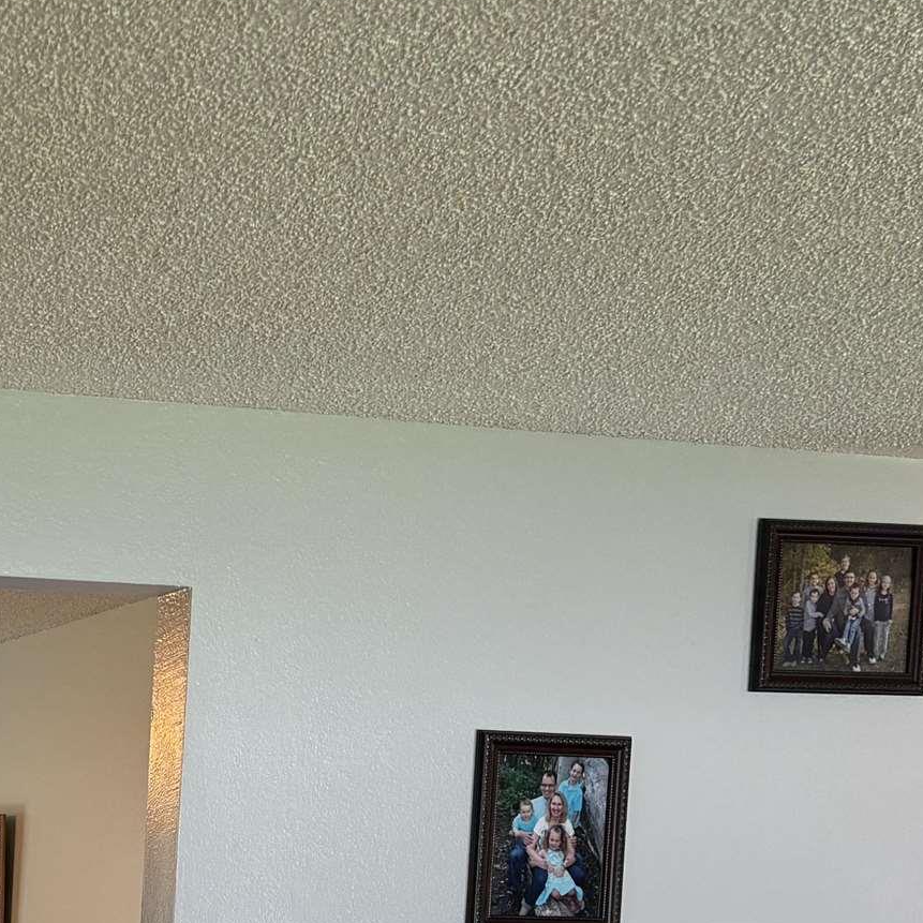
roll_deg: -1.2
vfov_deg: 19.5
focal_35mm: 82
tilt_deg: -6.5
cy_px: 1203
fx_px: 2474
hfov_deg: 19.5
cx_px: -264
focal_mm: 5.96
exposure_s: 1/60
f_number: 1.6
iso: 80
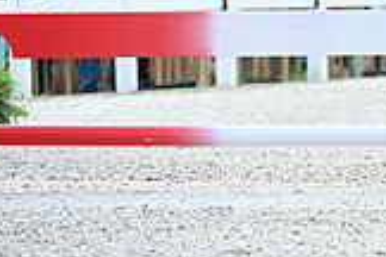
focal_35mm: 716
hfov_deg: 2.9
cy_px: -173
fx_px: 7677
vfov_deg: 1.9
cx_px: 655
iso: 560
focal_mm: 200
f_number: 5
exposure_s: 1/1250
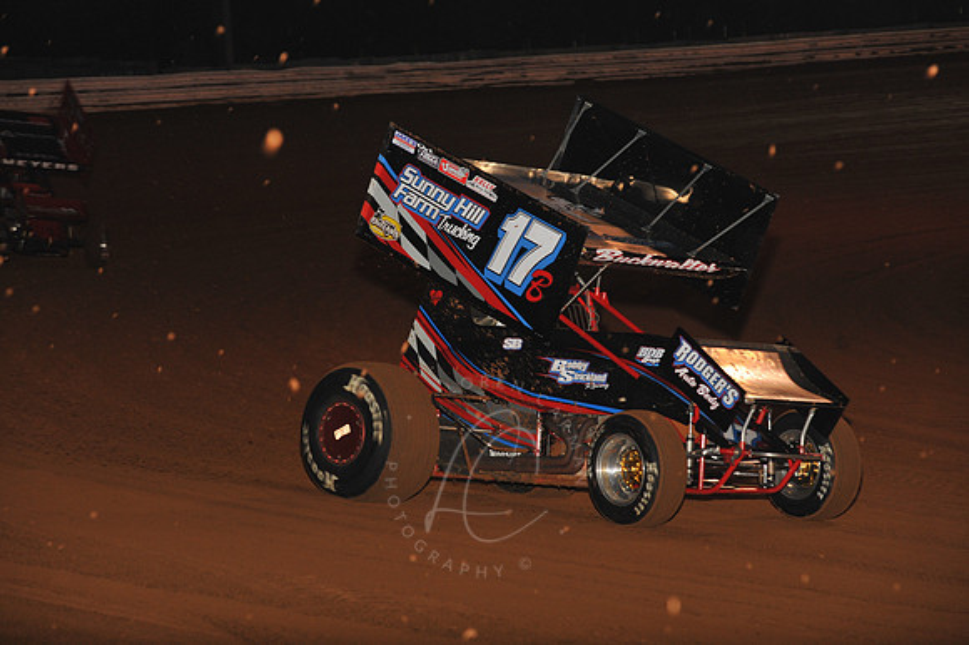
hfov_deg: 13.3
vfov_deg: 8.8
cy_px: 322
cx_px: 484
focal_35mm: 155
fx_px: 4170
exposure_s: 1/320
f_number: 7.1
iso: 1250
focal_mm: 155
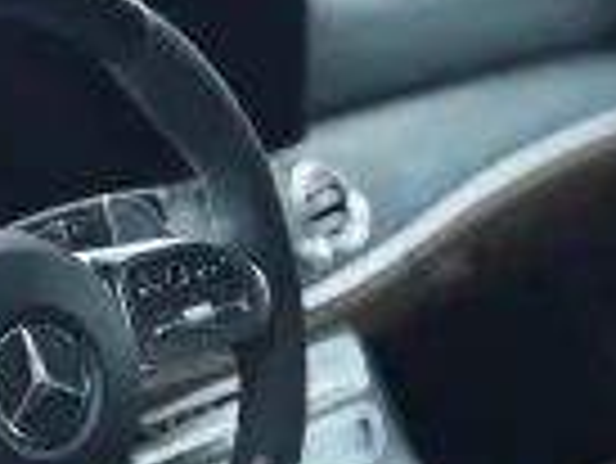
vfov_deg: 15.7
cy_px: 487
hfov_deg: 20.7
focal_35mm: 92
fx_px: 1639
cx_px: 31
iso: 50
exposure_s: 1/161
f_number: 1.4
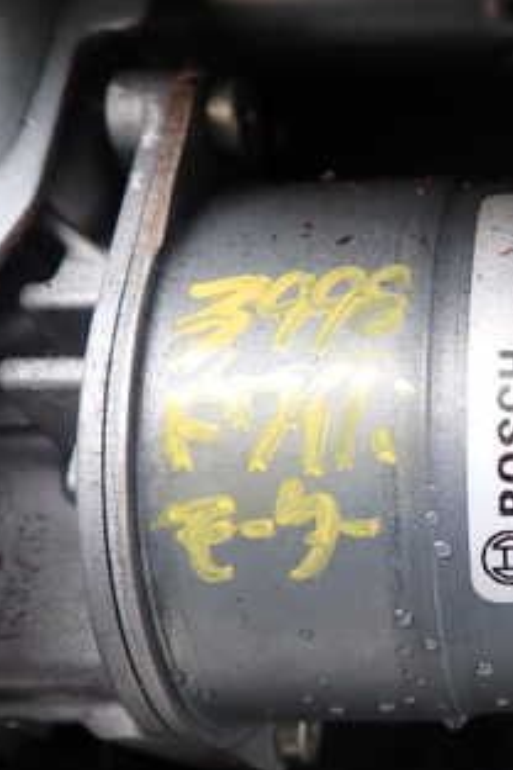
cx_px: 582
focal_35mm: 50
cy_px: 375
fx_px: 1069
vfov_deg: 39.6
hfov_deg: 24.9
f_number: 2
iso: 100
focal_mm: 4.5
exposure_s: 1/80
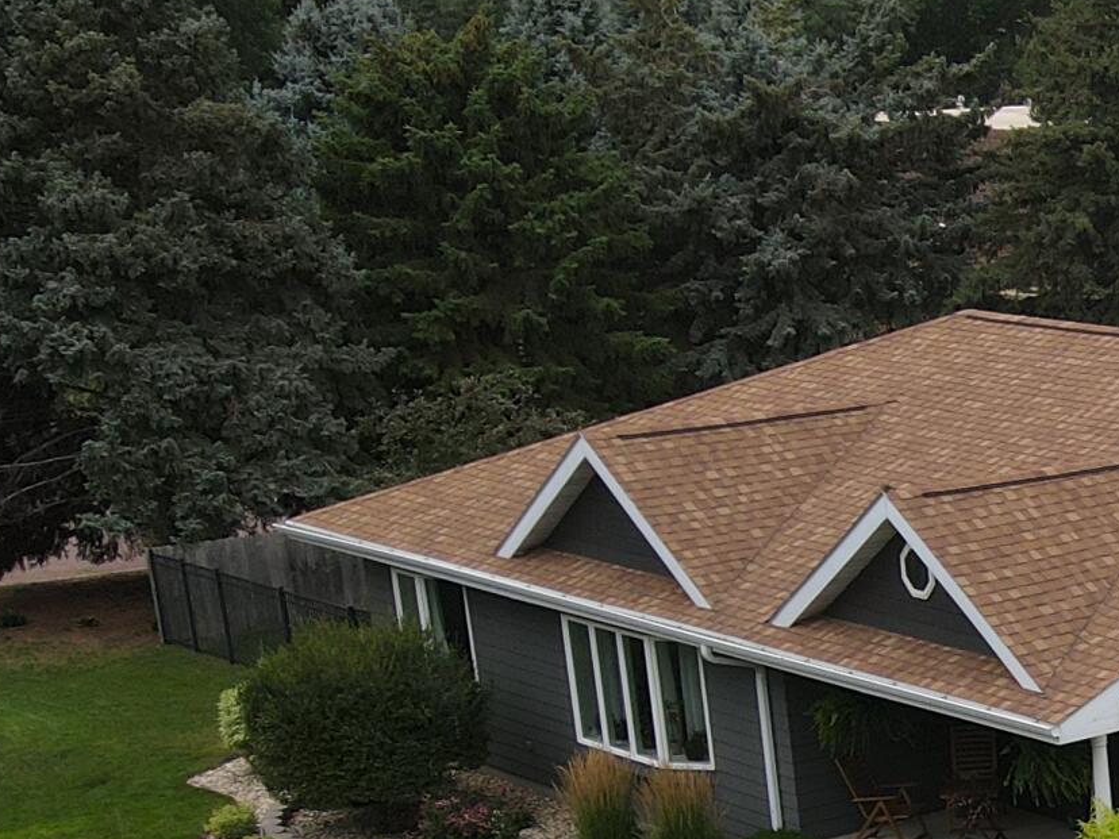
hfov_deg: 18.9
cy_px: 836
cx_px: 1814
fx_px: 2812
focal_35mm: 87
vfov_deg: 16.6
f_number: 2.8
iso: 100
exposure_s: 1/240
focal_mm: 4.5
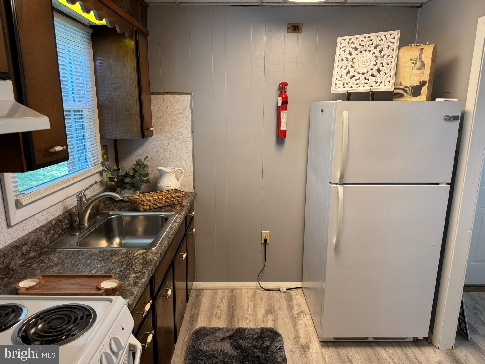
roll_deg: -0.2
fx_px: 336
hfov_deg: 71.6
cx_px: 242
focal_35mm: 24
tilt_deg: -13.3
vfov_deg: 56.8
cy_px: 182
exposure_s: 1/120
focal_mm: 6.76
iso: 100
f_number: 1.78
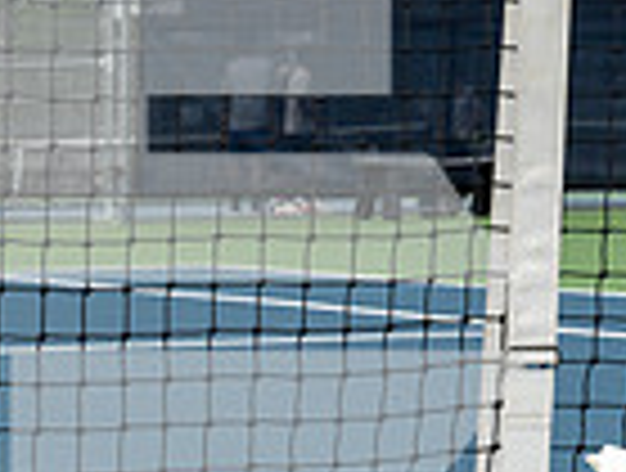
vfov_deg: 9.4
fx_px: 2828
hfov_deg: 11.4
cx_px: -617
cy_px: 591
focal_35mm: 156
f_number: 8
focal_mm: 39
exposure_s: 1/250
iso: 100
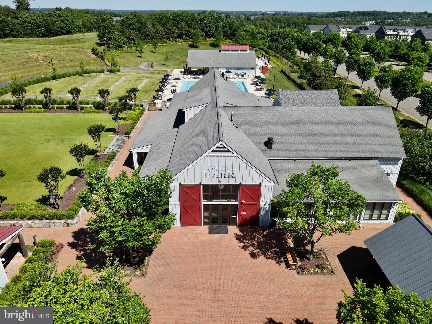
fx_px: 300
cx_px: 216
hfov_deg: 71.6
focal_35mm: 24
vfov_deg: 56.8
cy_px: 162
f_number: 2.8
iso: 100
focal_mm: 4.5
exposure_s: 1/800
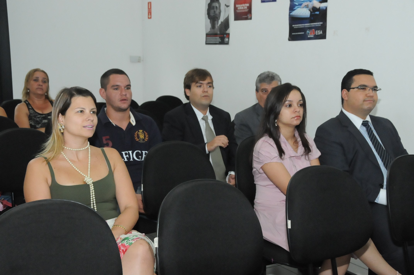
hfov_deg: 41.2
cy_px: 138
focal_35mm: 48
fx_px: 551
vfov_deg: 28.0
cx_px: 207
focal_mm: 32
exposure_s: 1/250
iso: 3200
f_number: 7.1
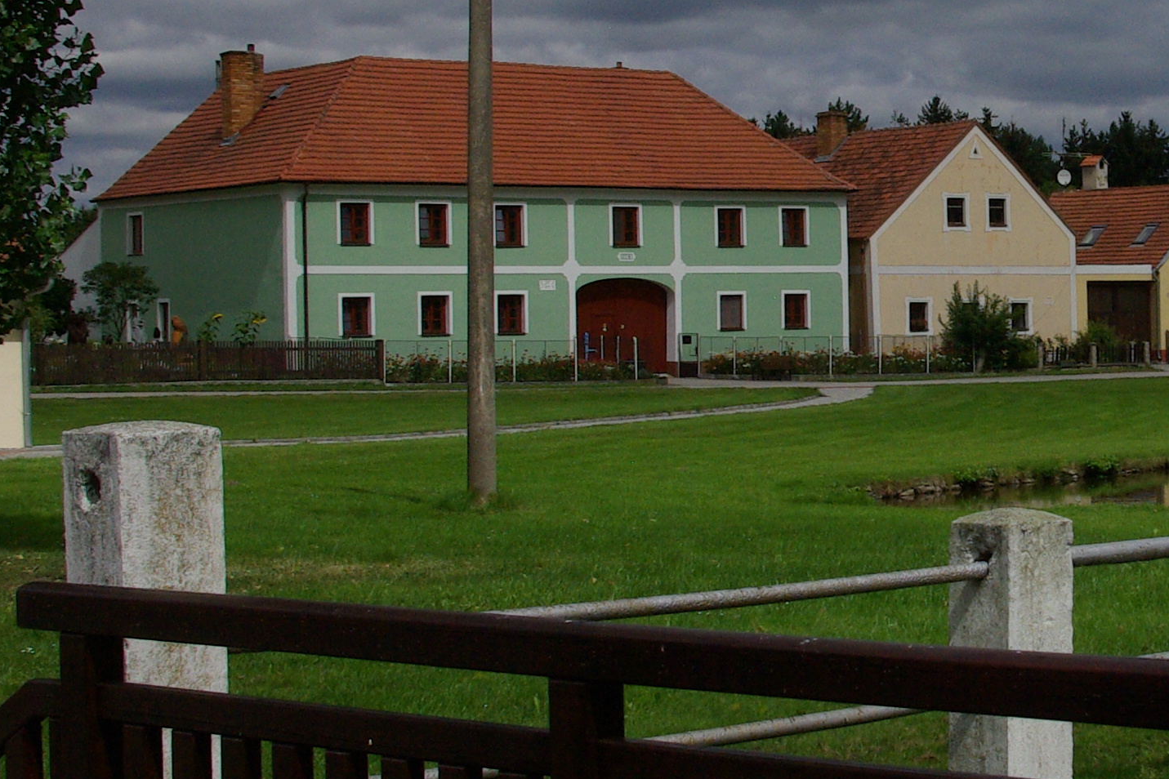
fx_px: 2771
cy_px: 254
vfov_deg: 16.0
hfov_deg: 23.2
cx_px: 1069
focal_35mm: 85
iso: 400
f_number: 9.5
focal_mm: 21
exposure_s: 1/1000
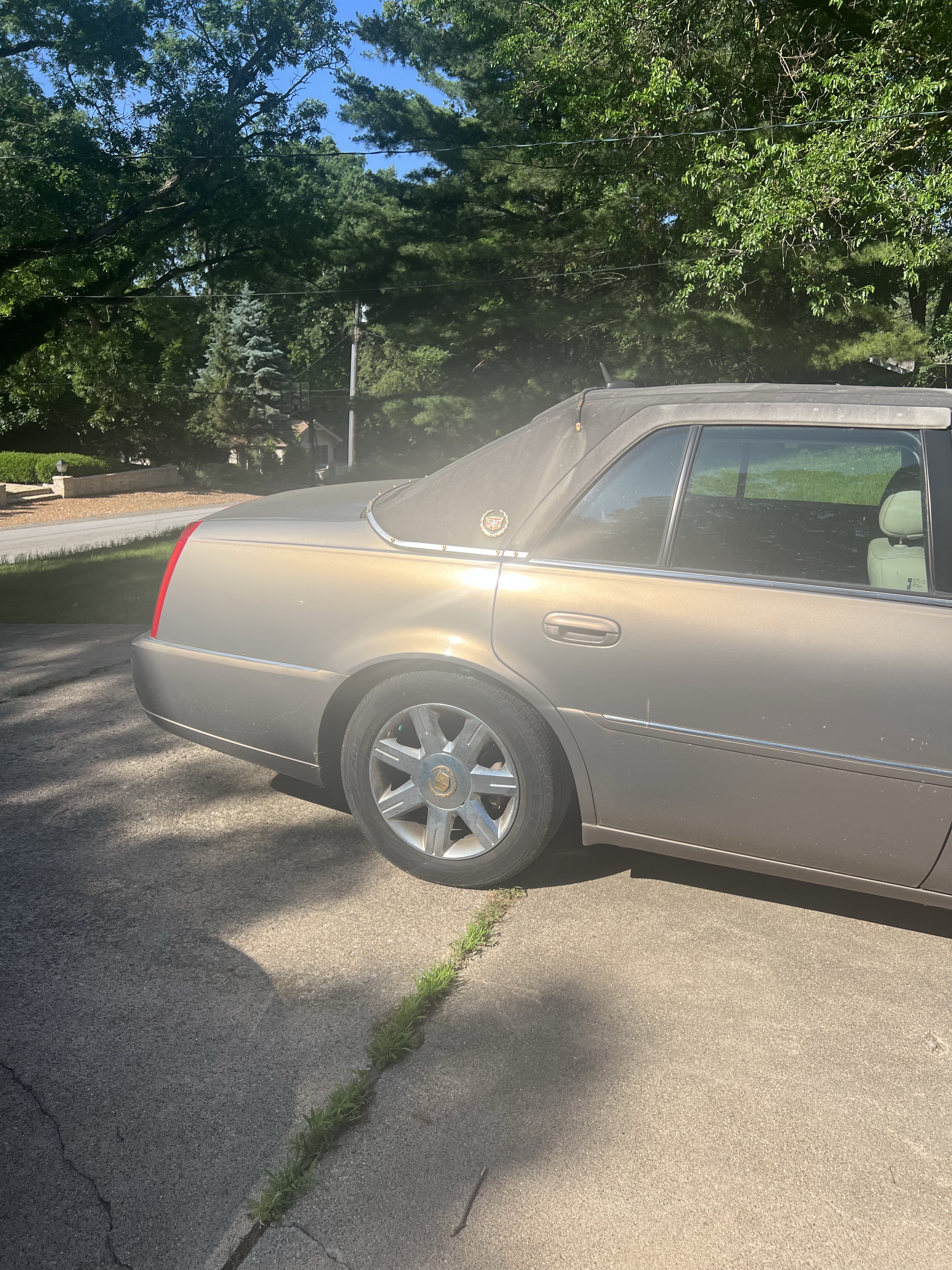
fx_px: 953
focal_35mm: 26
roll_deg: -1.4
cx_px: 476
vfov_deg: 67.3
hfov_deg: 53.1
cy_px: 635
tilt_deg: -14.6
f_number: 1.5
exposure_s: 1/3257
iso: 50
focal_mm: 5.7
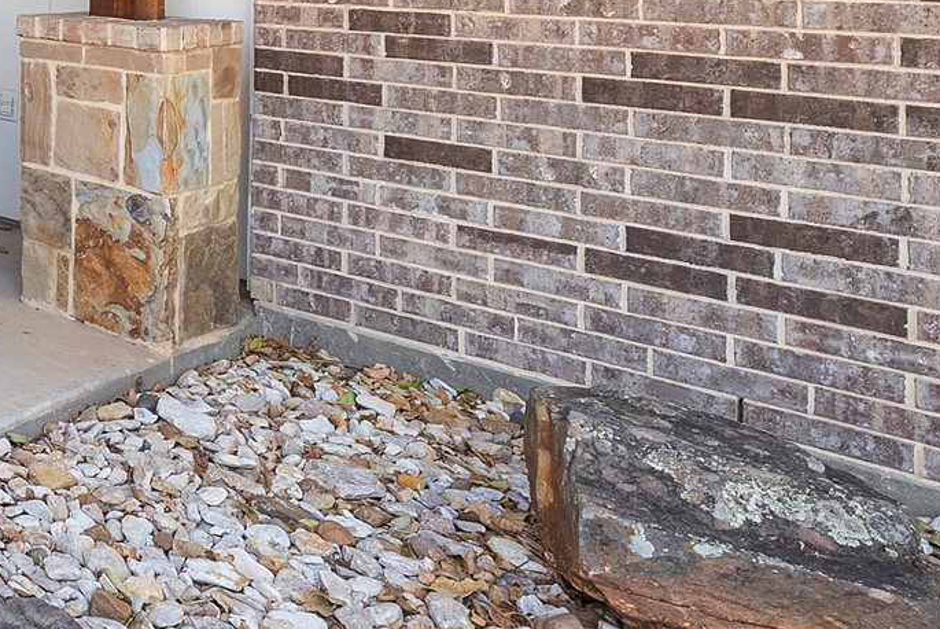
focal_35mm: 38
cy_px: -12
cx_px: -440
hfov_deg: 30.3
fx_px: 993
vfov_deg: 32.1
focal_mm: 12
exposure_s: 1/30
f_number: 7.1
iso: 640
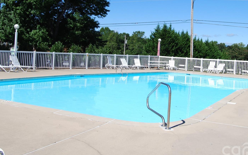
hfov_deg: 46.2
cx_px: 147
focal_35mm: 43
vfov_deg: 29.6
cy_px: 42
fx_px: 289
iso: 100
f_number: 8
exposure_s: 1/250
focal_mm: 19
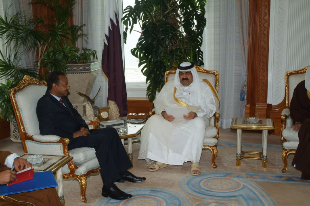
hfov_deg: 41.9
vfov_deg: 28.6
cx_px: 155
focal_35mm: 47
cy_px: 103
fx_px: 405
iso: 400
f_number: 8
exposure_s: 1/125
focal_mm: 31
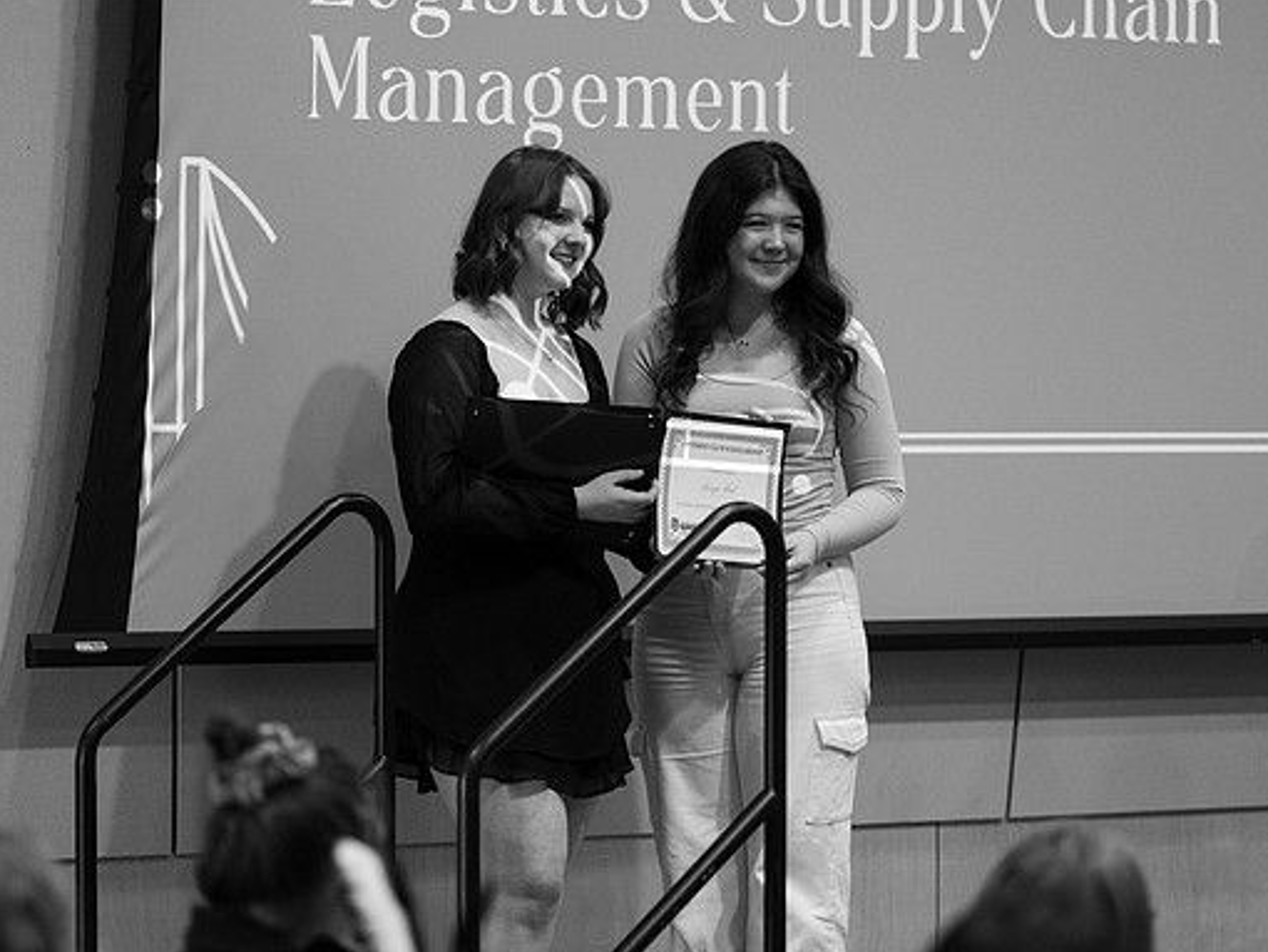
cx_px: 692
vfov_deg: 7.9
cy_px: 356
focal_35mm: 187
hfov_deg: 10.6
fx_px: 6853
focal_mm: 135
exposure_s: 1/125
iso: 3200
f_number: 2.8
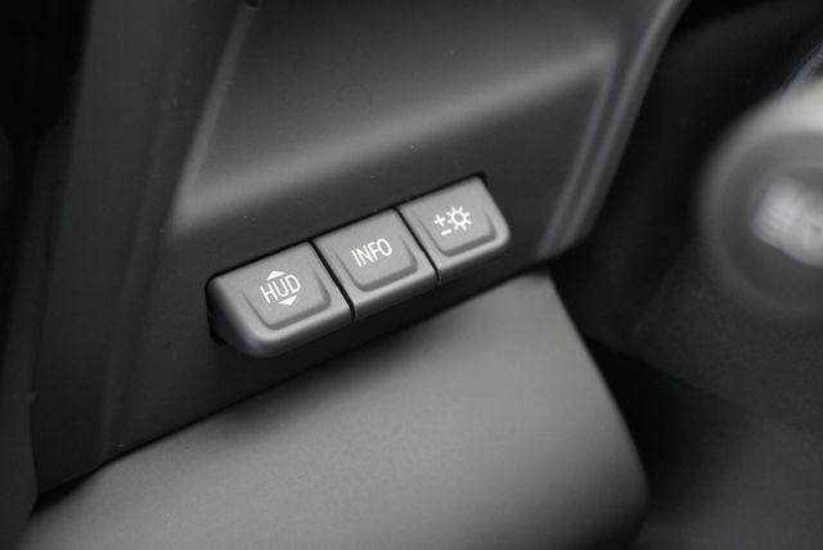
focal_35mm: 48
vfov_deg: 28.1
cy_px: 275
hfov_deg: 41.1
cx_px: 412
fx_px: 1098
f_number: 5
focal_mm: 32
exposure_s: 1/800
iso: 2500
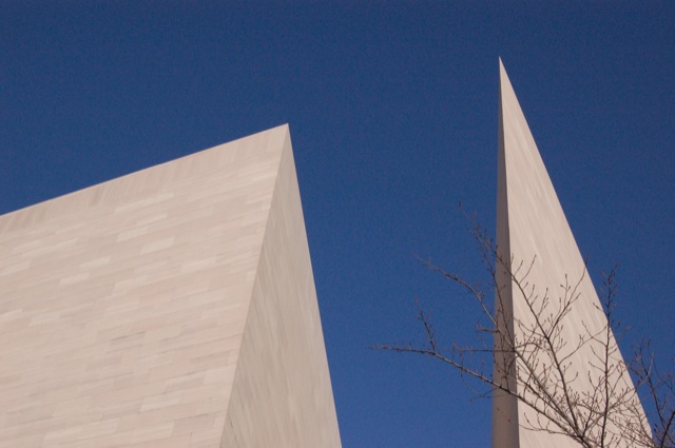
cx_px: 338
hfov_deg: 38.9
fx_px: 955
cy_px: 224
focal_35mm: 51
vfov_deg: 26.4
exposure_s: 1/1000
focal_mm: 34
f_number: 16
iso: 1600
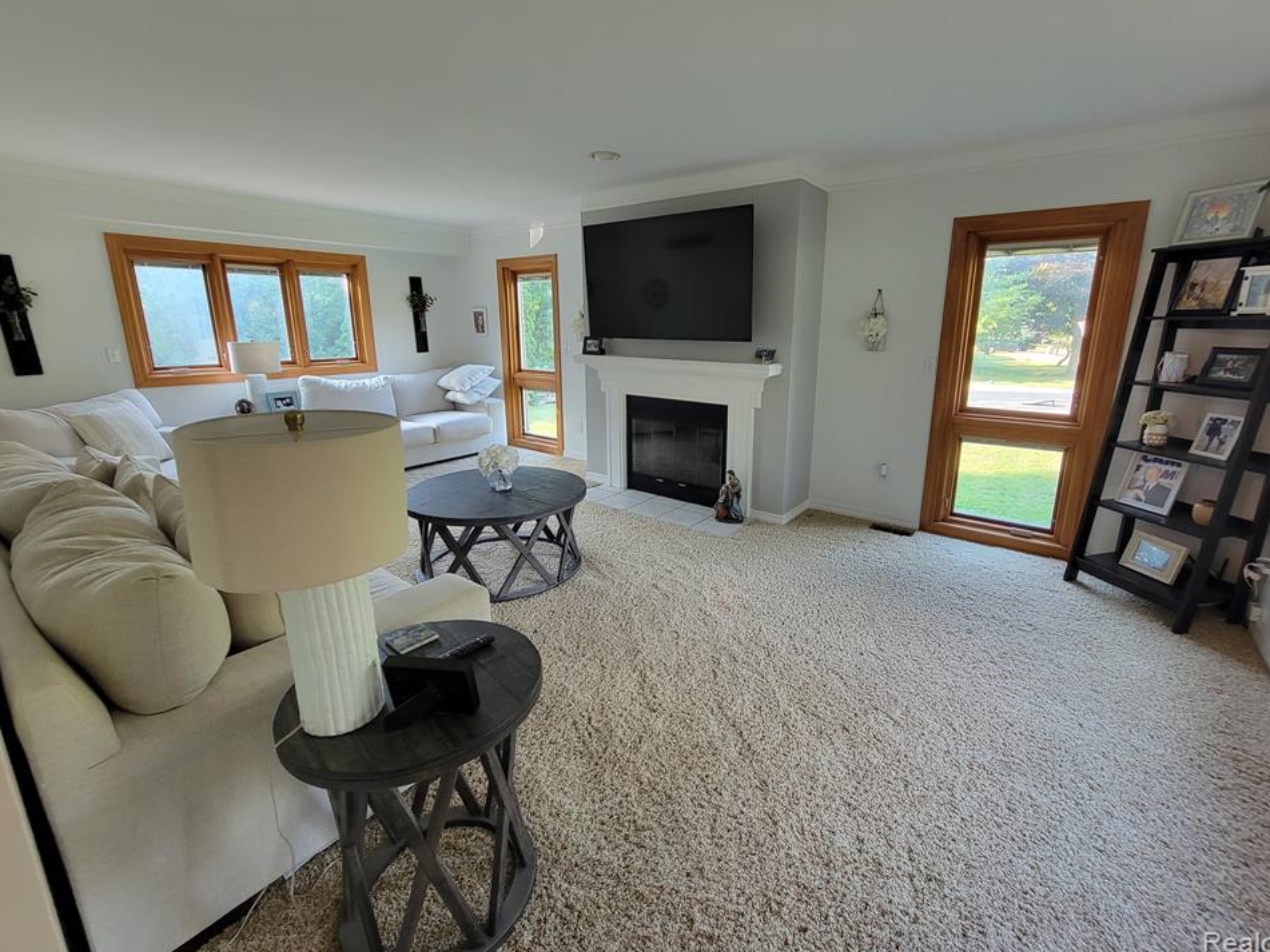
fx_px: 514
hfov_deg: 102.0
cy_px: 451
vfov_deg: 85.6
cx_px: 654
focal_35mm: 14
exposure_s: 1/60
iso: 200
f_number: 2.2
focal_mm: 2.2
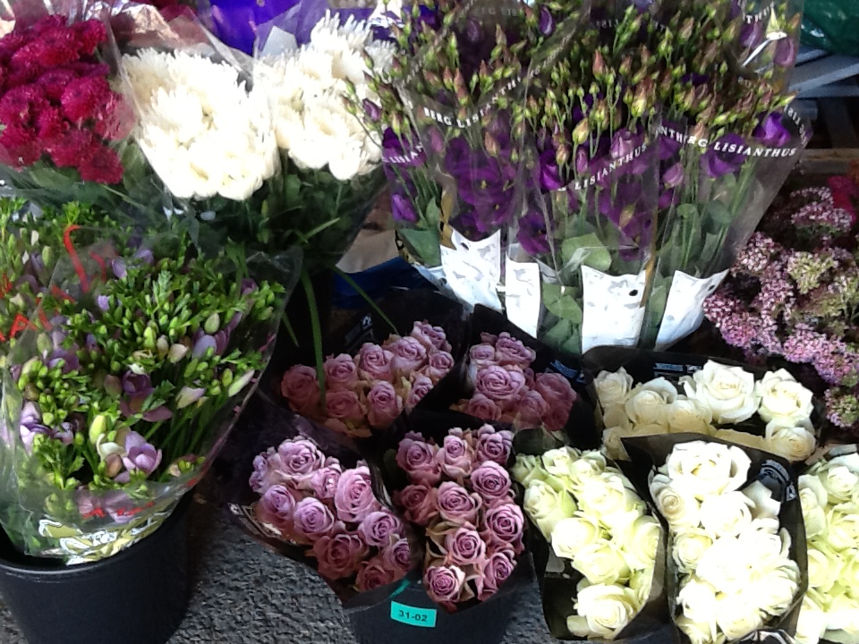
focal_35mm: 44
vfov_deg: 32.9
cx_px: 430
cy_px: 322
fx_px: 1092
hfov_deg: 42.9
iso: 50
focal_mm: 2.03
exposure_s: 1/30
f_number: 2.4
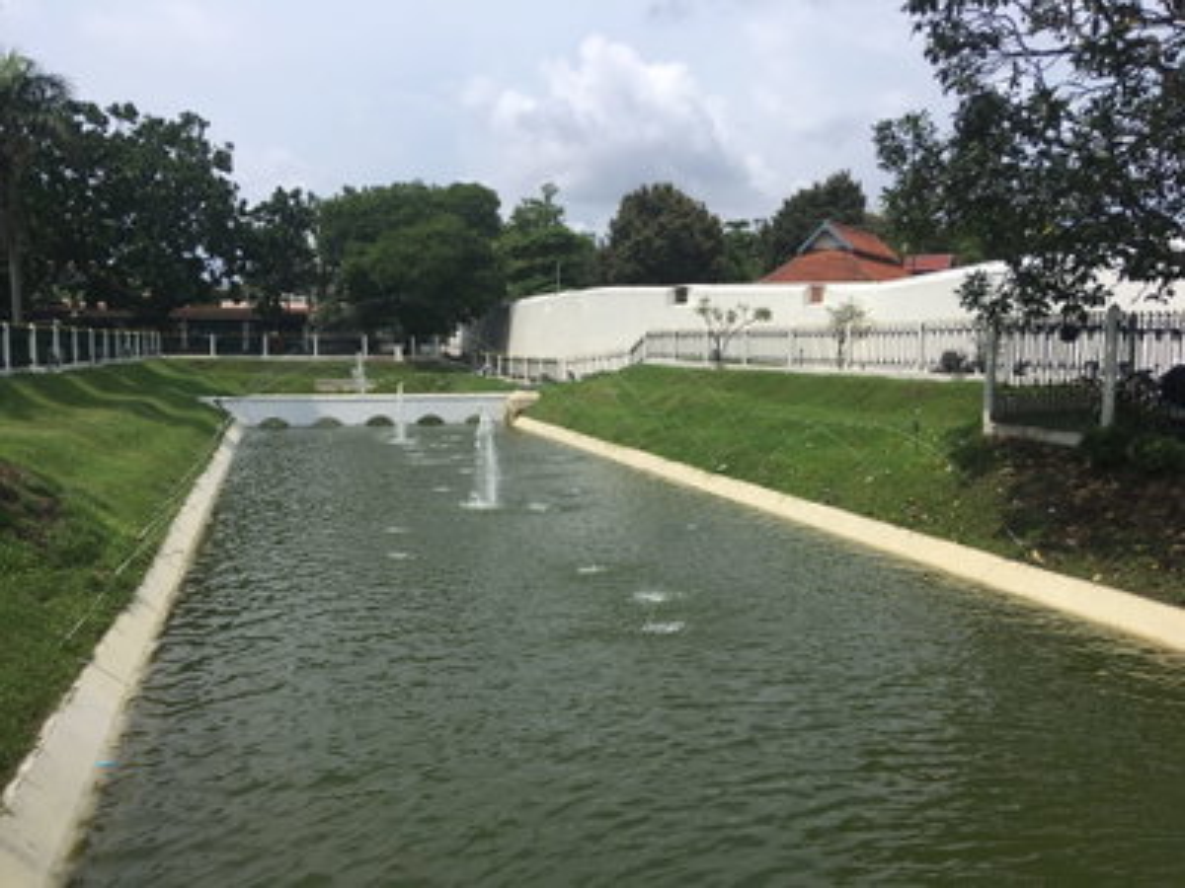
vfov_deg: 48.2
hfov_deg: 61.7
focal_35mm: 29
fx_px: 993
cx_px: 592
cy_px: 444
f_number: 2.2
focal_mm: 4.15
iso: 25
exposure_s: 1/3205
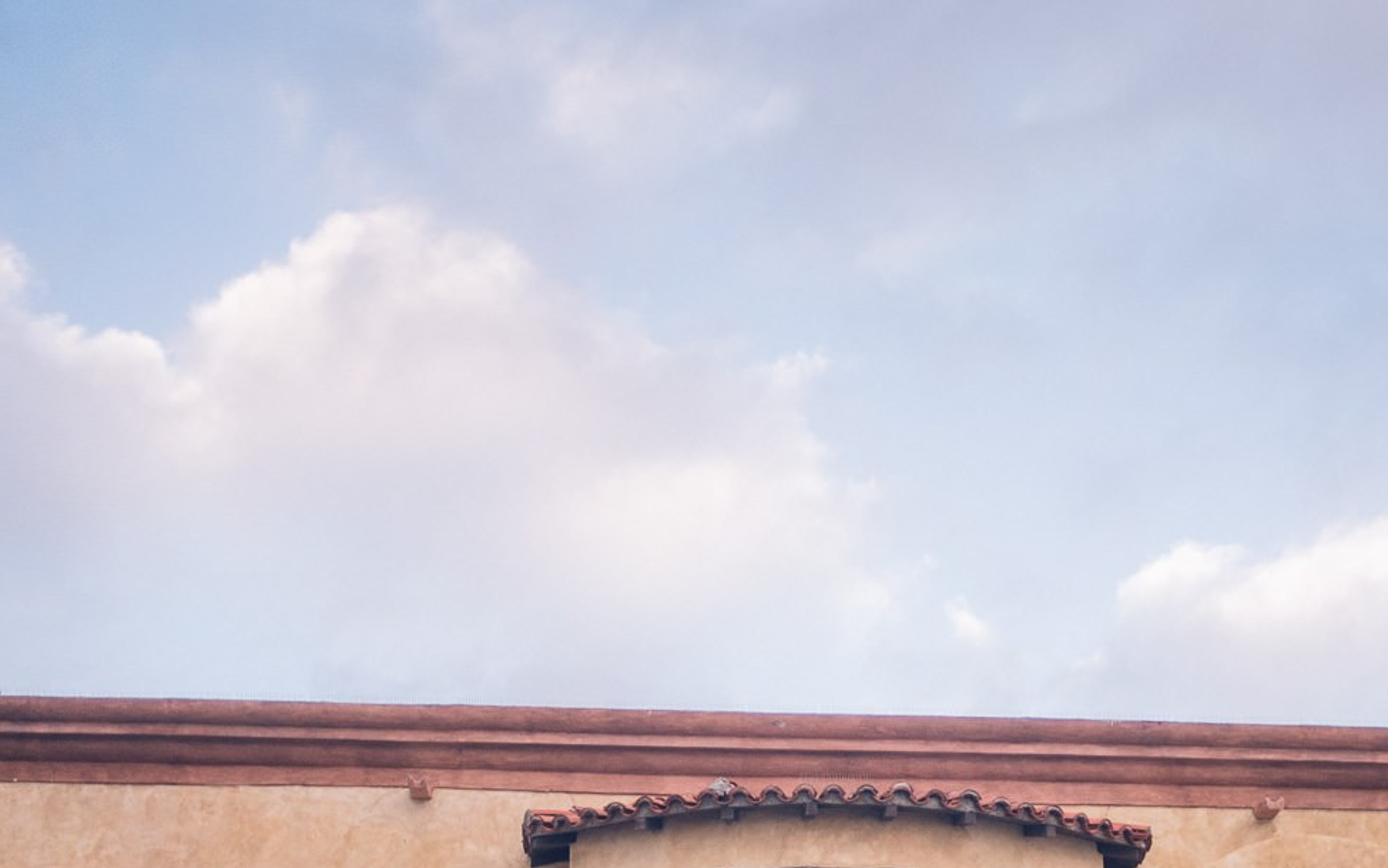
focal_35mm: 75
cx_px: 862
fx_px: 2837
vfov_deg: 17.2
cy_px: 765
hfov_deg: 27.4
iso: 800
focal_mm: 35
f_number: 1.8
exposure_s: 1/4000
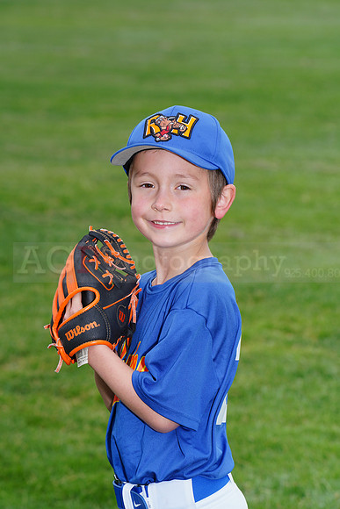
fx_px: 2746
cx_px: 170
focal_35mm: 194
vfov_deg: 10.6
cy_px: 254
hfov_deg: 7.1
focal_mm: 194
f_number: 9
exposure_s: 1/200
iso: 200
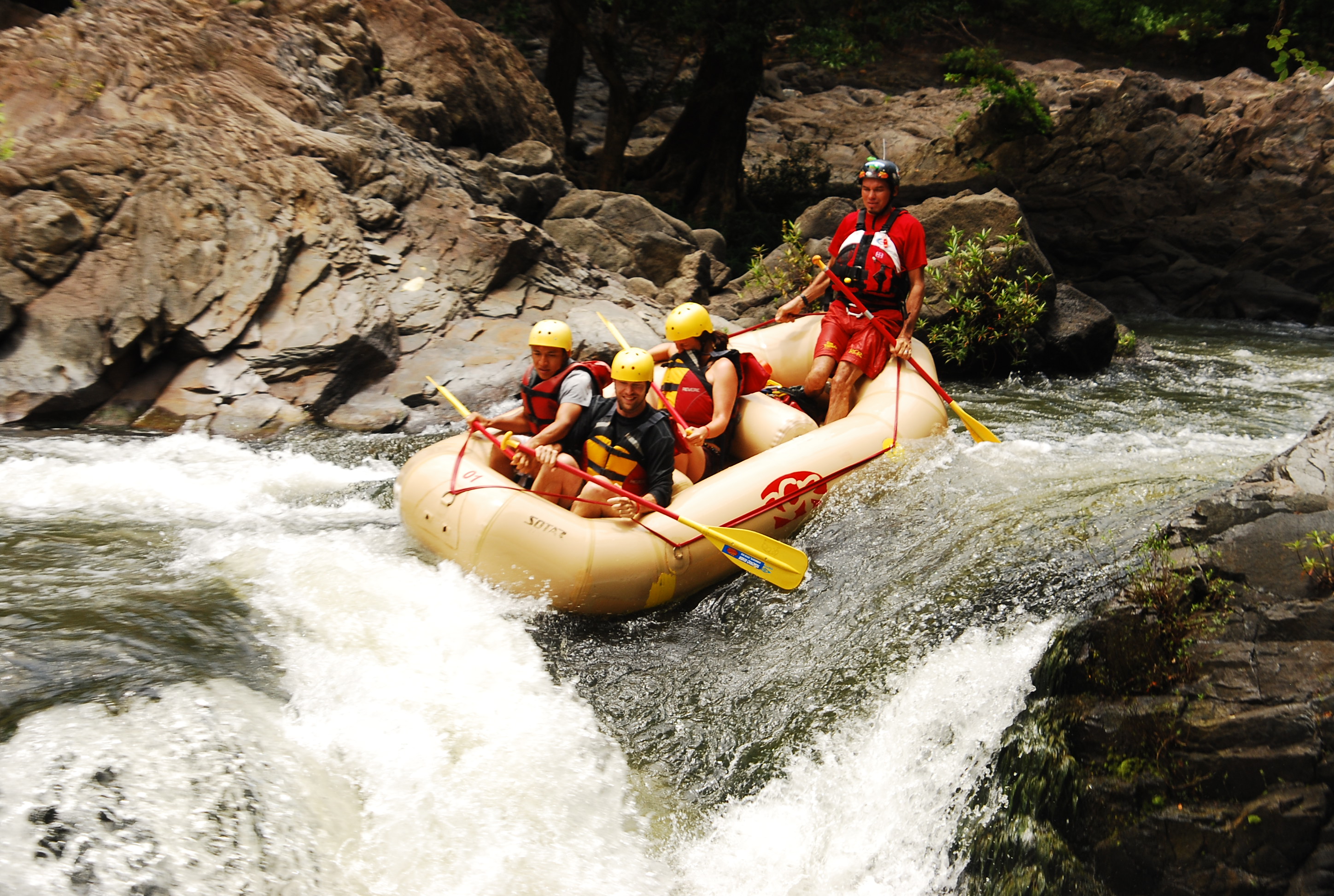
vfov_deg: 13.5
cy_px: 448
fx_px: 3787
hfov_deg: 20.0
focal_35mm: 102
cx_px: 667
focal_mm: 68
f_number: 9
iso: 180
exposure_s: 1/200
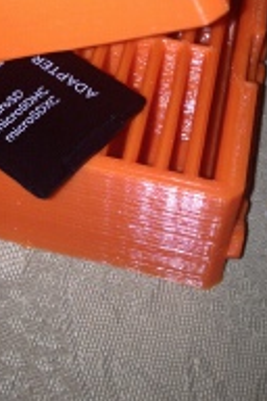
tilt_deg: -45.9
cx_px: 48
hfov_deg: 17.8
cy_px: 77
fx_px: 845
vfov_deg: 26.1
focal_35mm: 76
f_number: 2.4
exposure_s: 1/116
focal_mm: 4.28
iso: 50
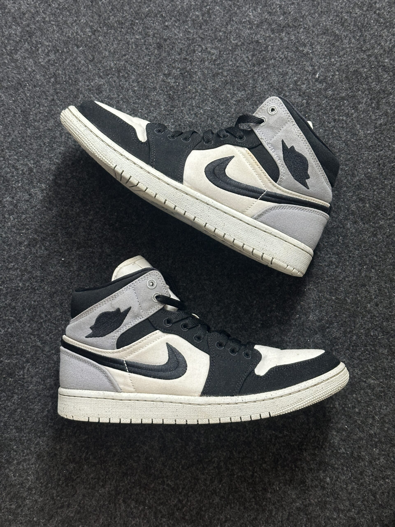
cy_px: 264
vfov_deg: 39.7
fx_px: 730
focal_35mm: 48
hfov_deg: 30.3
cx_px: 198
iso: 320
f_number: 1.78
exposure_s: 1/33
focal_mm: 6.86
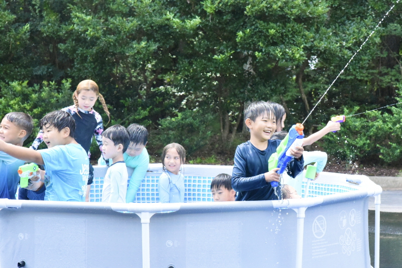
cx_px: 201
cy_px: 134
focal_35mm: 100
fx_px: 1117
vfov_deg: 13.7
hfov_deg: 20.4
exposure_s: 1/1600
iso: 12800
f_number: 10
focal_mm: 100
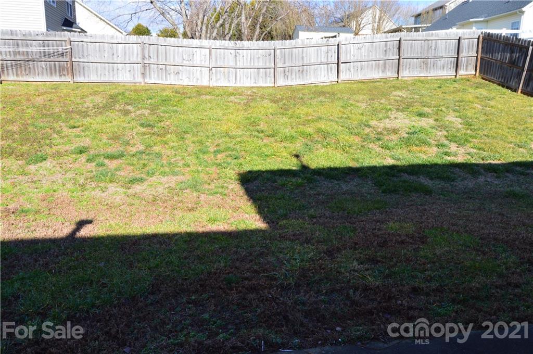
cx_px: 266
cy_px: 177
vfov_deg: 47.8
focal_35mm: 27
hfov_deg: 67.4
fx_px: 399
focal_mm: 18
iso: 400
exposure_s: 1/200
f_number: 10
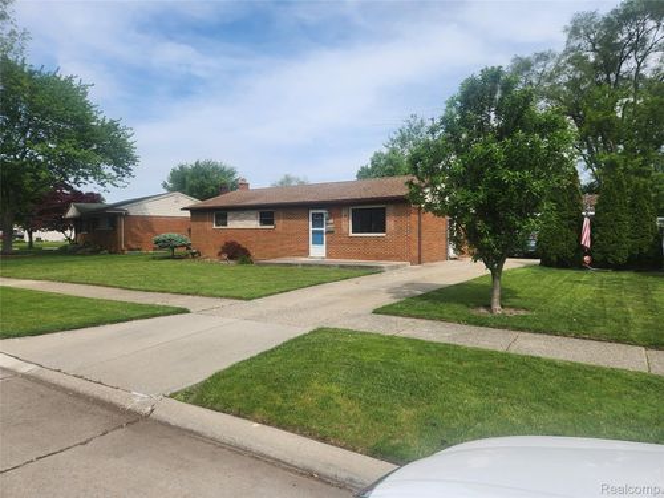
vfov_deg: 58.9
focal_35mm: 23
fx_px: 441
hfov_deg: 73.9
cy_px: 249
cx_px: 332
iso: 20
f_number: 1.8
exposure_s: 1/1809
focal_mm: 5.4
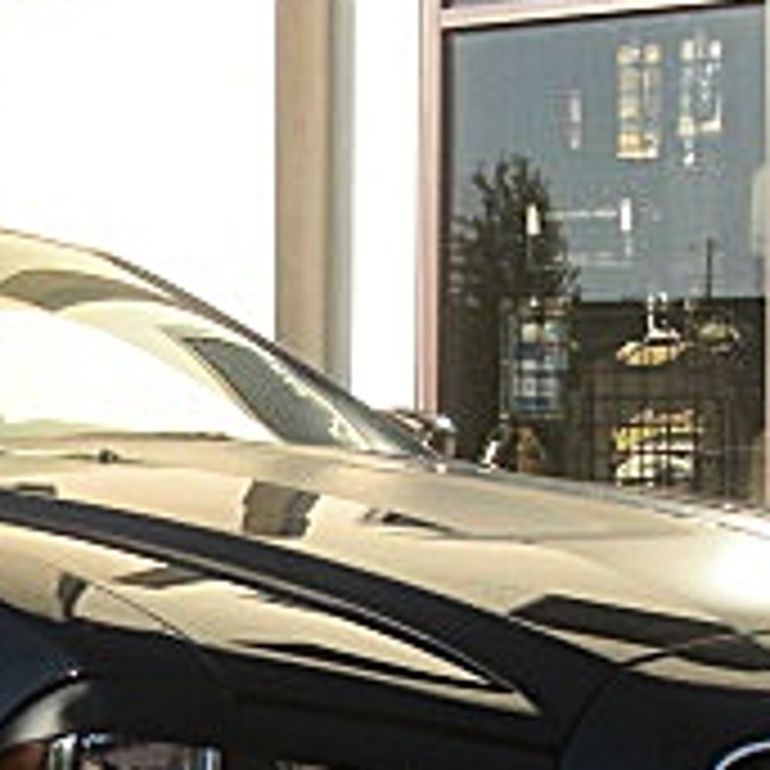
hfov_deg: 14.5
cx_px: 113
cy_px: 761
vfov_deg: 14.4
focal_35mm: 119
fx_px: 2995
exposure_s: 1/500
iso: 50
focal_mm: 6.3
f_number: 2.8
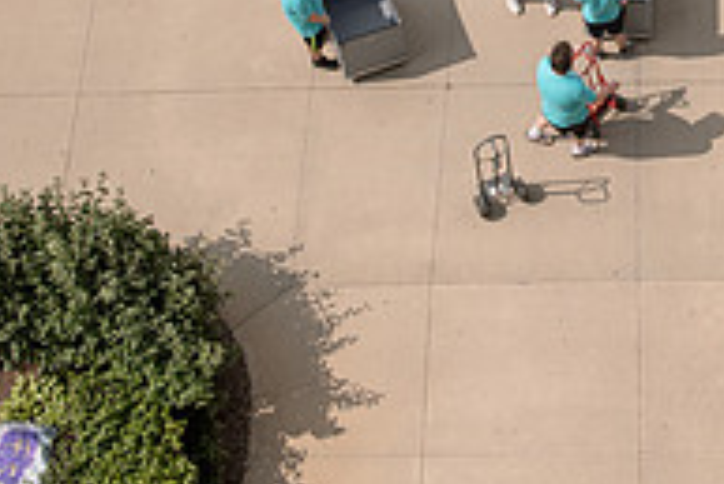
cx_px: 675
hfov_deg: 19.0
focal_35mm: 105
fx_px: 2113
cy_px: -126
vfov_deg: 12.7
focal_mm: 35
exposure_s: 1/500
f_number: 5
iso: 64
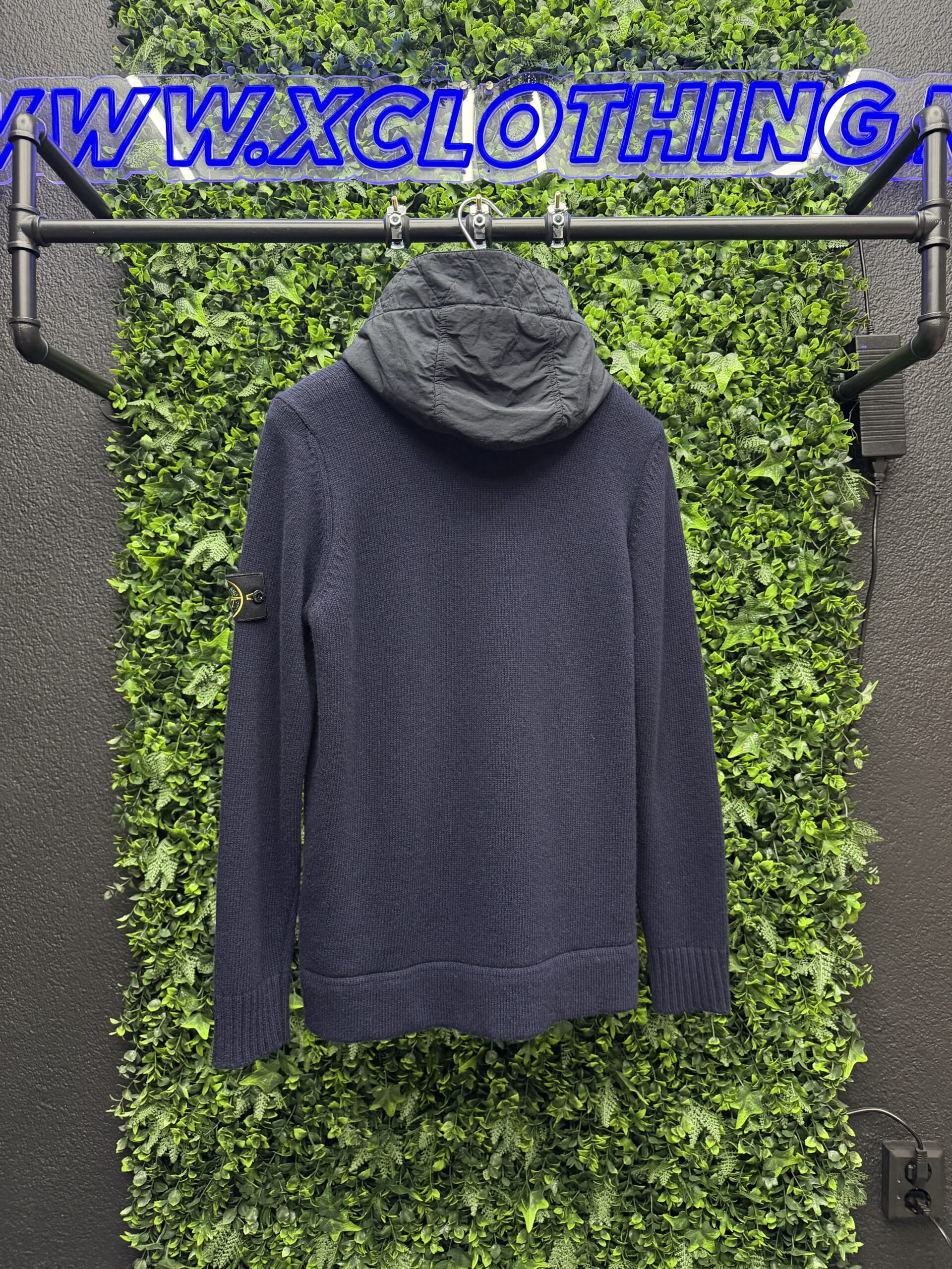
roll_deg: -1.4
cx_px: 476
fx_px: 880
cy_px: 634
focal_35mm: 24
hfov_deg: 56.8
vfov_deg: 71.6
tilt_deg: -1.8
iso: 320
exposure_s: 1/50
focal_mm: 6.76
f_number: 1.78
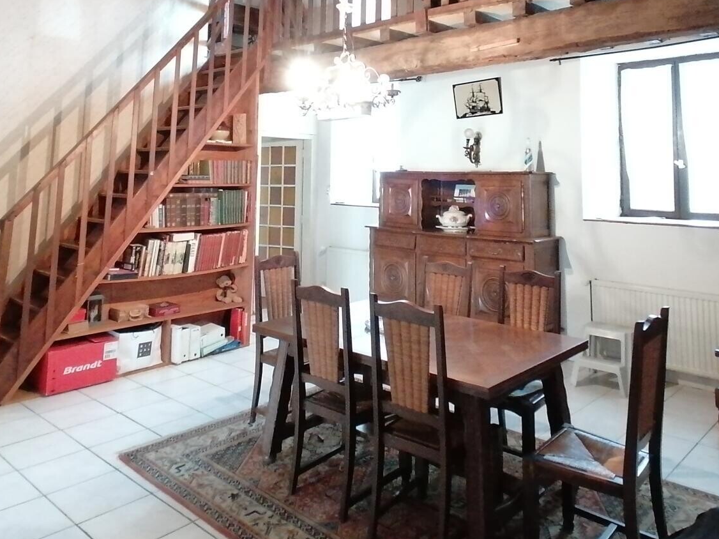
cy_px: 117
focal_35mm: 29
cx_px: 370
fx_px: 602
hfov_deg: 61.7
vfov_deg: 46.0
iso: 640
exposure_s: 1/17.1
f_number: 2.4
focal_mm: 2.84
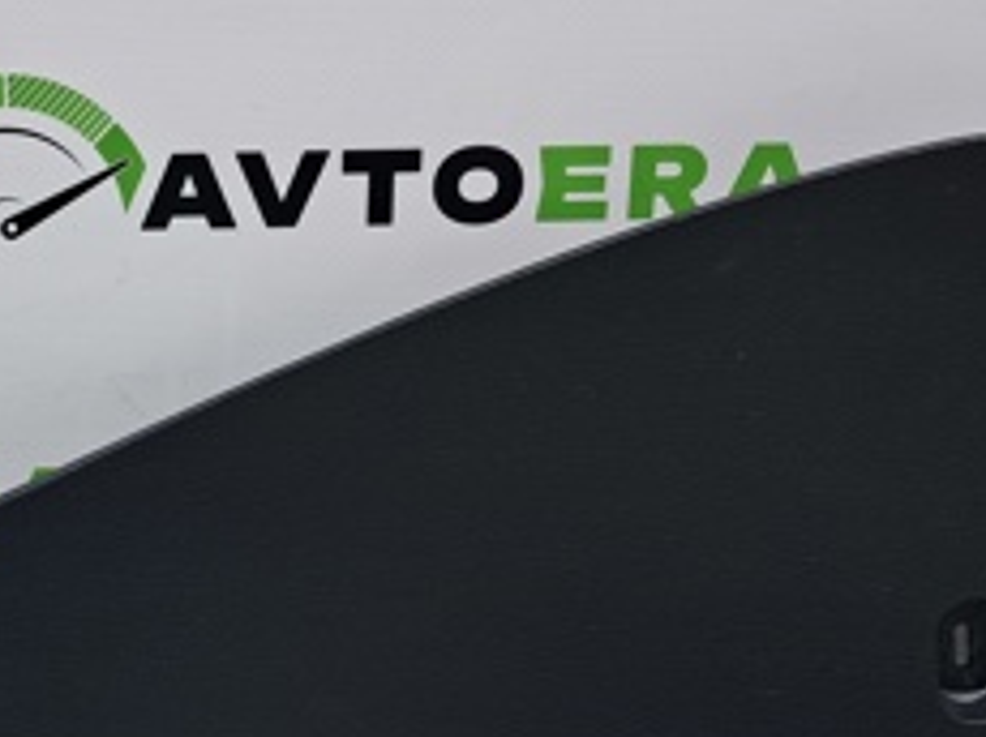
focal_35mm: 75
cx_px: 81
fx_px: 2134
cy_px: 713
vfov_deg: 19.1
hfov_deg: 25.2
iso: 50
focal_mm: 4
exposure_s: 1/50
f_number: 1.8
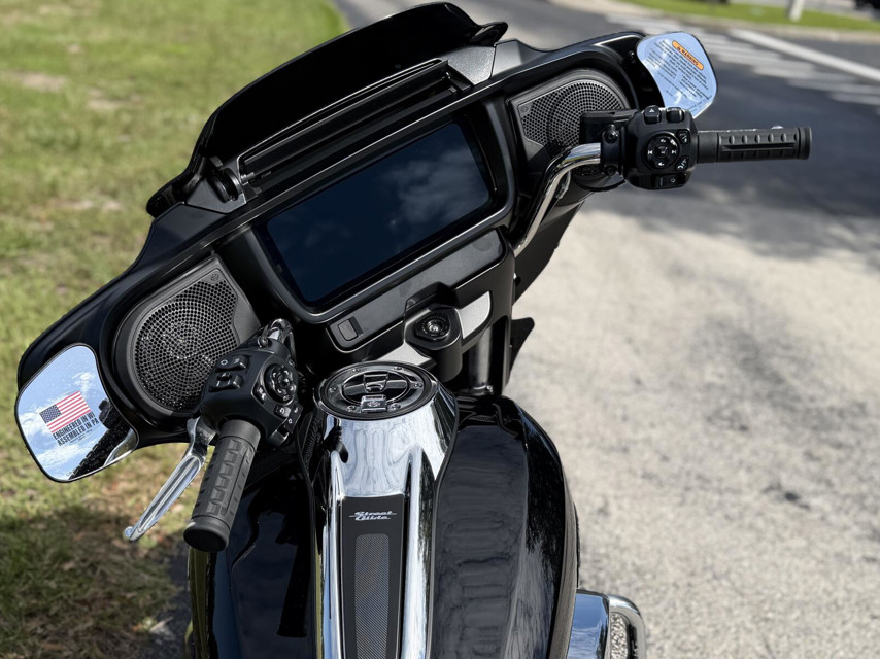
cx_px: 378
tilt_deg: -26.2
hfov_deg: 59.7
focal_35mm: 30
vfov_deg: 46.7
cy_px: 352
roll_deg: -8.1
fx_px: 762
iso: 80
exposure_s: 1/4673
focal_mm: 6.76
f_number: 1.78
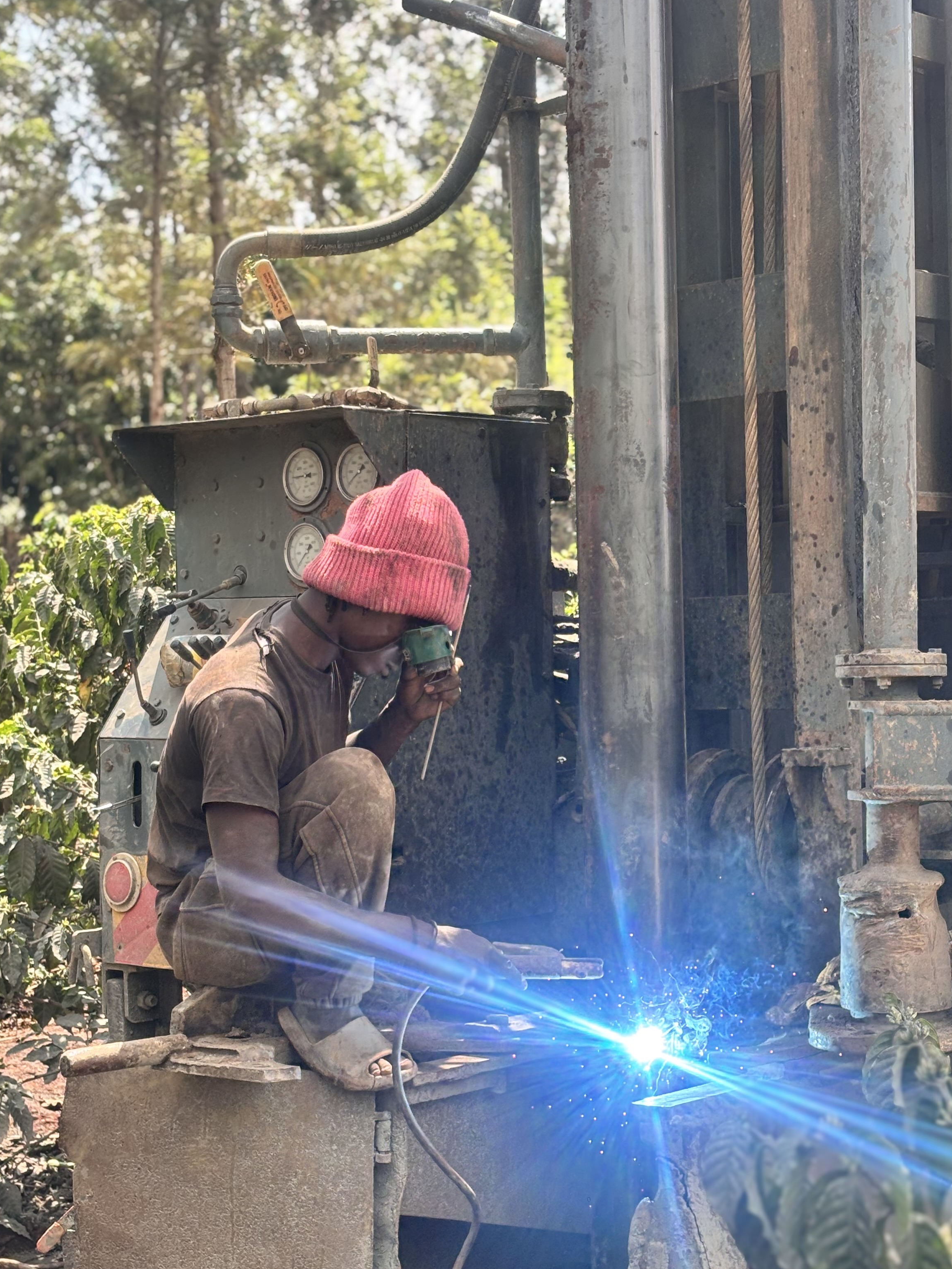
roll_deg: +1.1
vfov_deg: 28.5
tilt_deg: -0.8
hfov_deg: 21.6
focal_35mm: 68
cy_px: 688
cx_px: 506
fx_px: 2494
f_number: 1.6
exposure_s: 1/544
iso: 32
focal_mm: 5.96
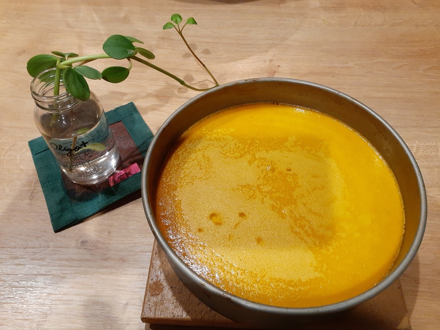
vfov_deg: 49.8
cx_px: 228
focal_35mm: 28
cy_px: 168
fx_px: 356
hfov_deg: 63.4
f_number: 1.9
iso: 320
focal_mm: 3.6
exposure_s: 1/50
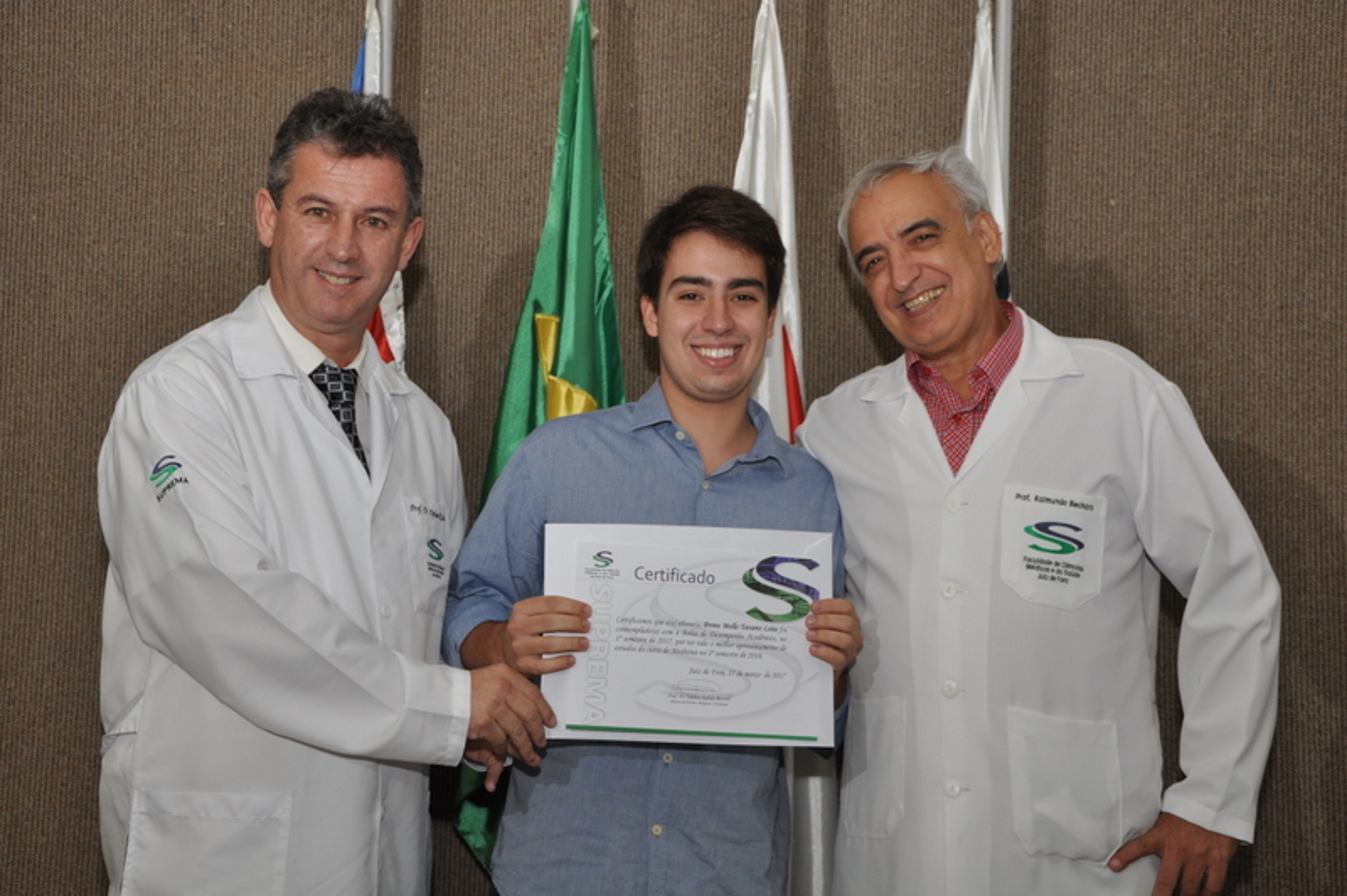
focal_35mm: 60
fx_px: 2243
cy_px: 448
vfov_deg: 22.6
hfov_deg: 33.4
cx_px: 674
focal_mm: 40
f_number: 6.3
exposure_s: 1/50
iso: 400
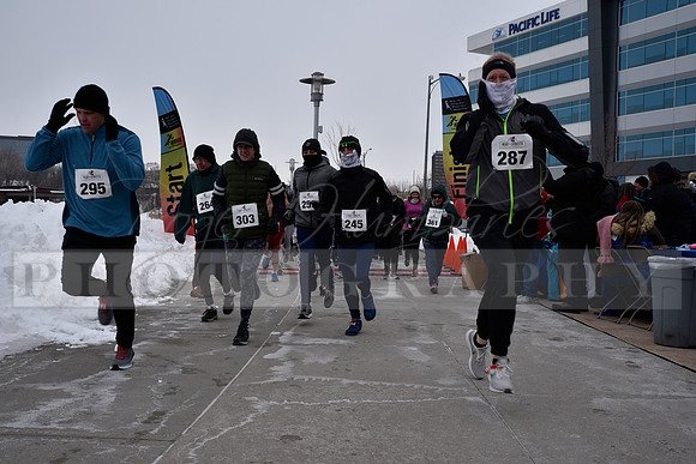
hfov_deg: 53.1
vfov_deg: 36.9
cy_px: 232
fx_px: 696
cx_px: 348
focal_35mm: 36
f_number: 10
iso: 400
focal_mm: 36
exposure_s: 1/400
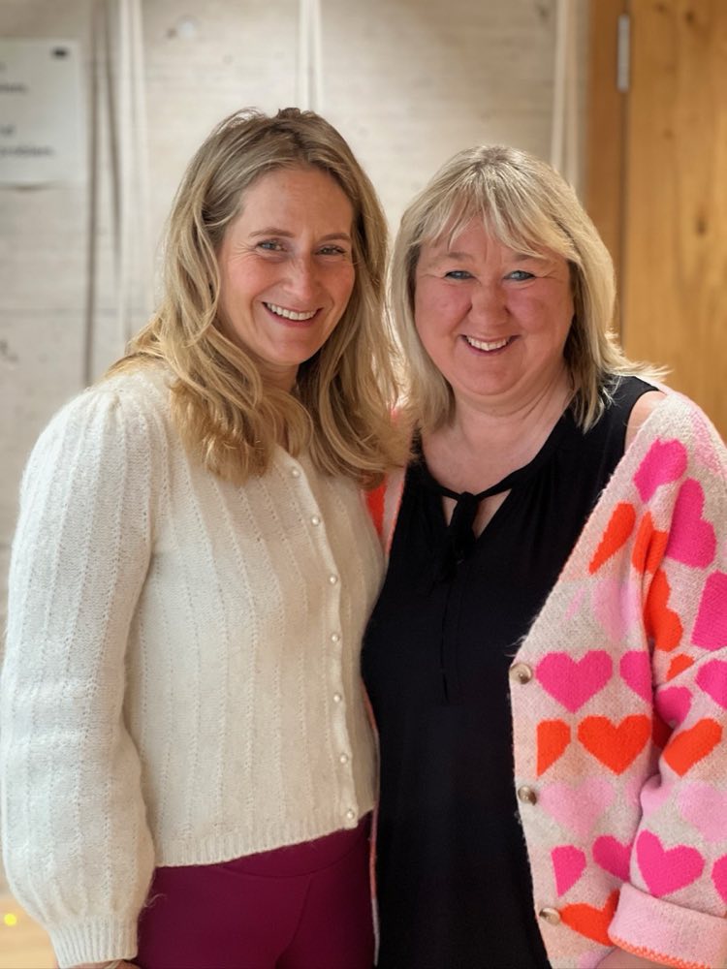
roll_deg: +0.2
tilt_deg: -5.8
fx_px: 2156
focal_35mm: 77
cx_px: 364
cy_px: 484
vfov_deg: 25.3
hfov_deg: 19.1
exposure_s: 1/41
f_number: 2.8
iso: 160
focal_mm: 9
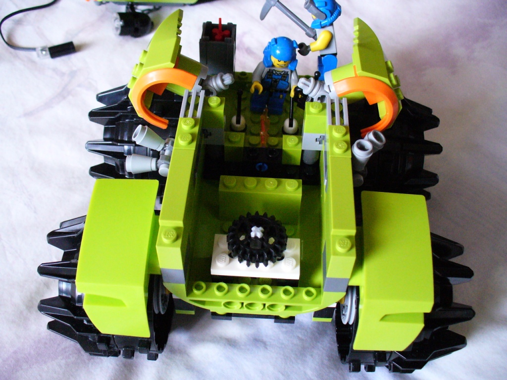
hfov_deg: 50.1
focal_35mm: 37
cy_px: 190
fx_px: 542
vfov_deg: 38.7
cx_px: 254
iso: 400
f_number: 2.8
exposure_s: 1/50
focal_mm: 6.1
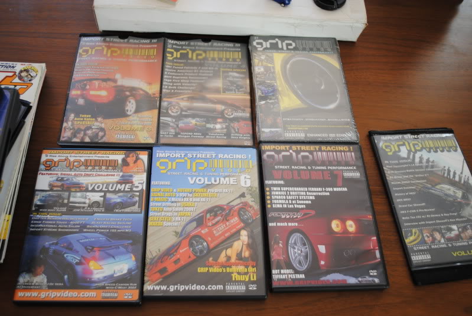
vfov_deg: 40.1
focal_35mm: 33
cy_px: 158
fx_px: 433
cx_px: 236
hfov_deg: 57.2
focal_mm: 22
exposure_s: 1/50
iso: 200
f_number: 4
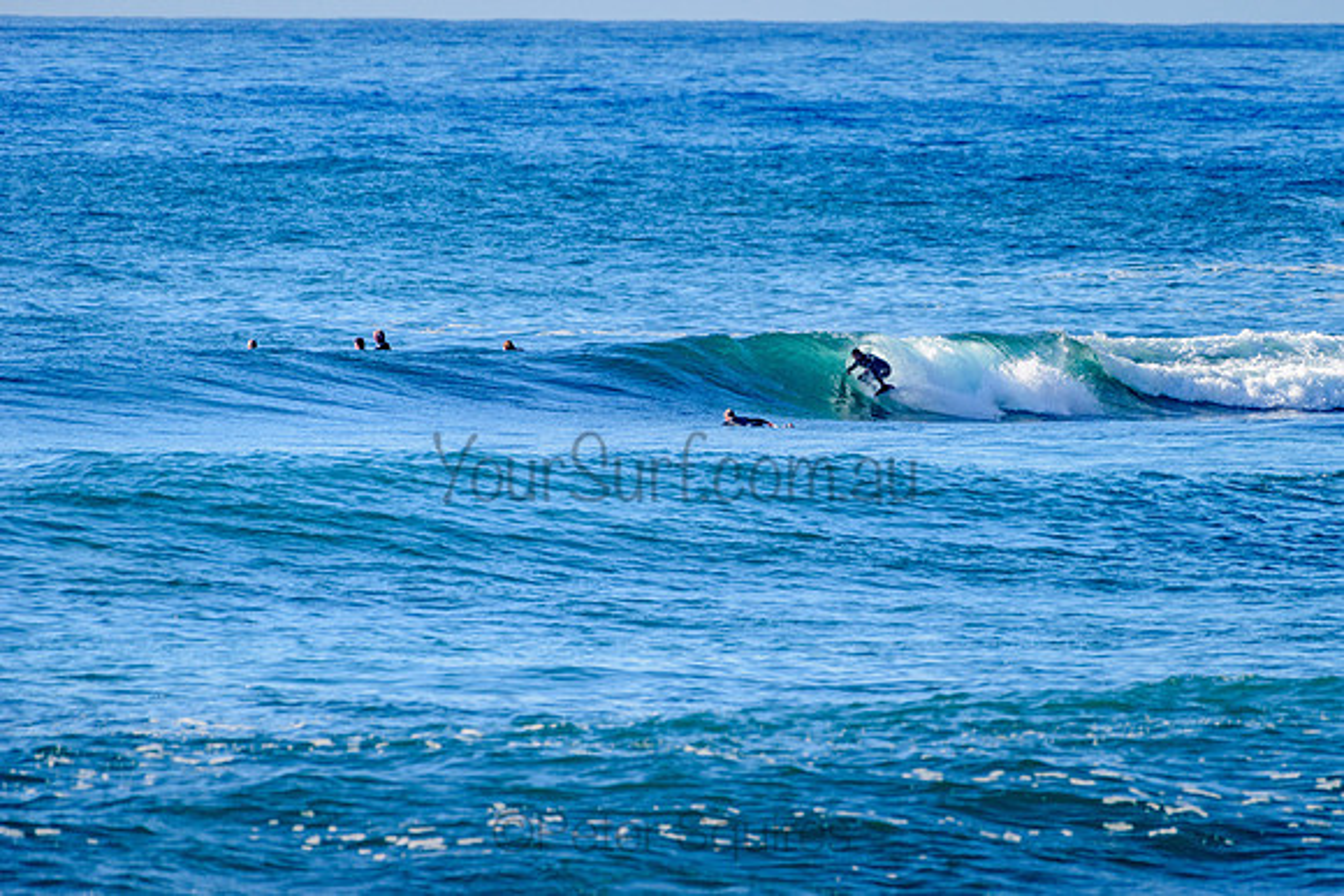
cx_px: 824
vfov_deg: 2.2
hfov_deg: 3.4
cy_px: 382
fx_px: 22898
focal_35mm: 613
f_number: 5.6
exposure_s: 1/2000
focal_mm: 500
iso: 280
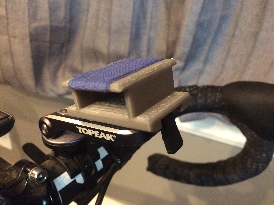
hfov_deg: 61.7
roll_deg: -3.6
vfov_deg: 48.2
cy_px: 102
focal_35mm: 29
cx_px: 137
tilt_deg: -25.2
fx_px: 230
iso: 500
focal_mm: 4.15
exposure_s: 1/15
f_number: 2.2
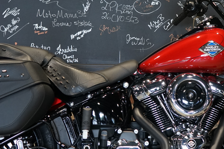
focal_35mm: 82
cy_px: 57
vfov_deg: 16.6
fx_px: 510
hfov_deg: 24.7
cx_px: 143
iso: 1600
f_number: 4
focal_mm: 36
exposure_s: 1/160
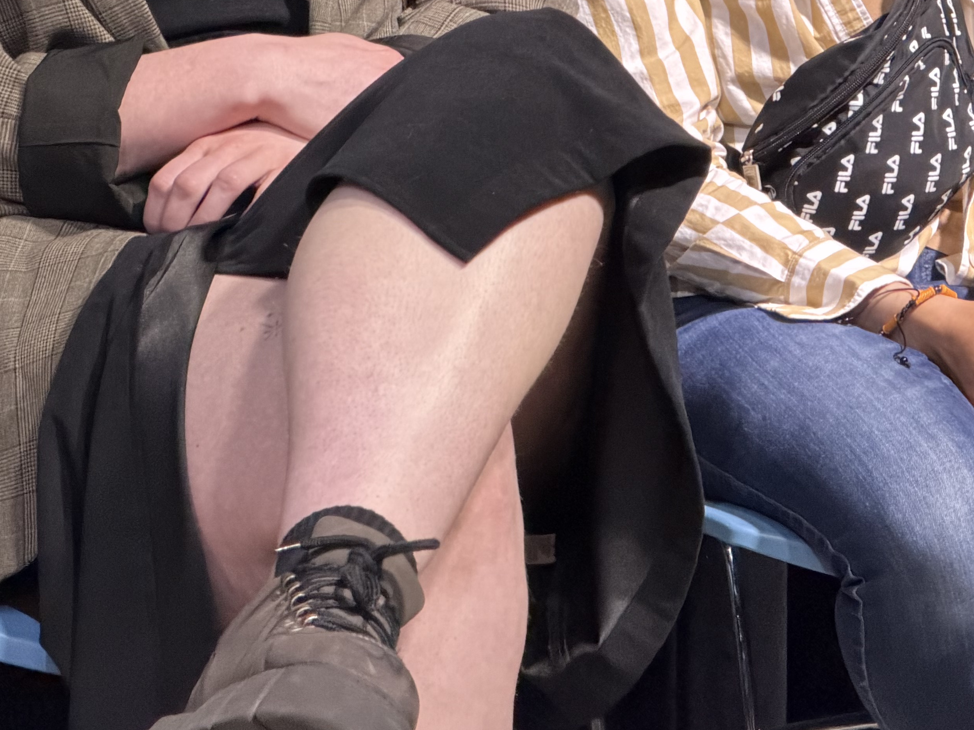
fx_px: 6444
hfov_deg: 8.6
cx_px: 899
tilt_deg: -2.8
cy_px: -87
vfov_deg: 6.5
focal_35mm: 229
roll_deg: +0.0
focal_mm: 16.89
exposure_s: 1/31
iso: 1600
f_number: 2.8
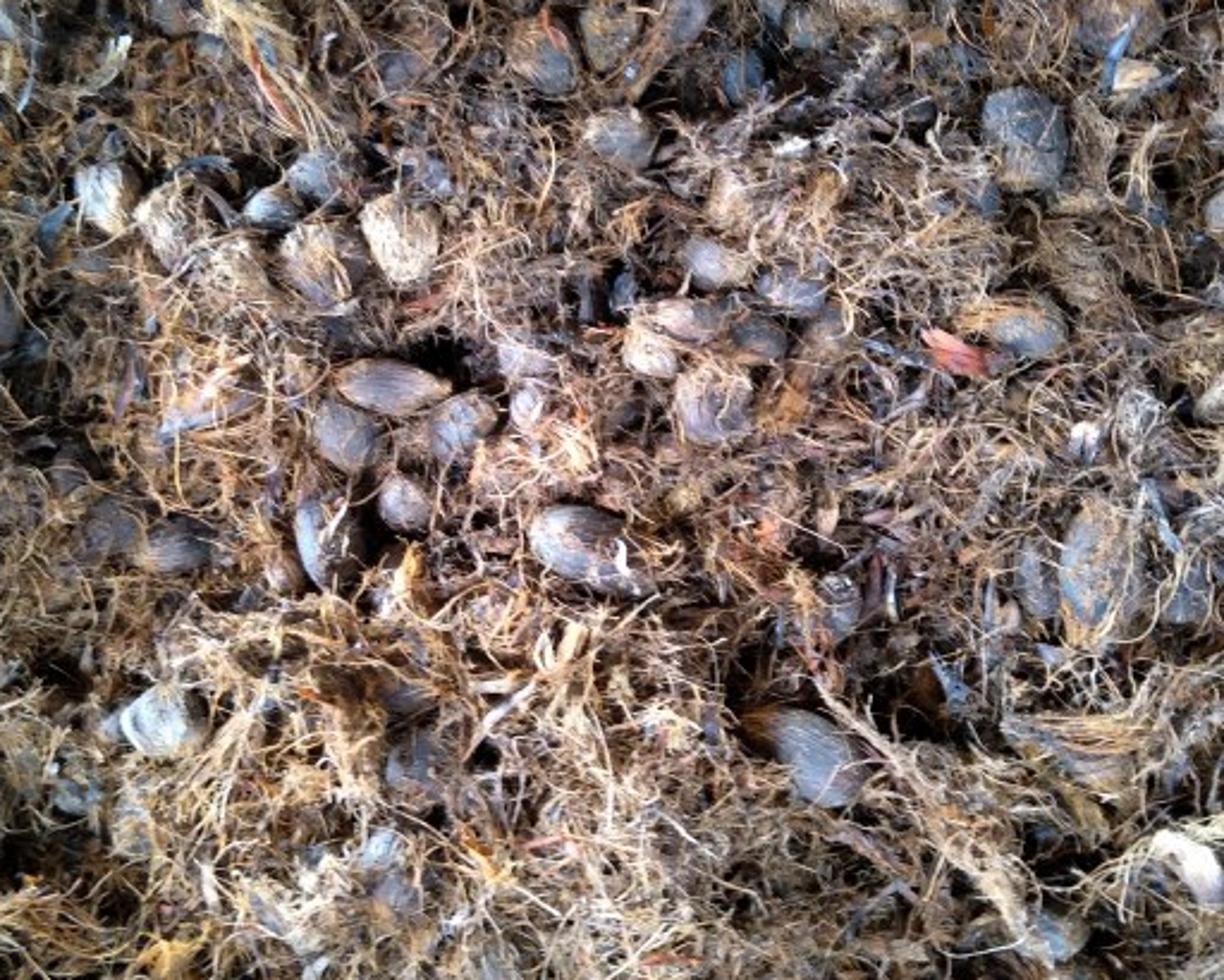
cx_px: 543
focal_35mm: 32
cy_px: 470
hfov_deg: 55.5
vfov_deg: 45.8
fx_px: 1160
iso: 425
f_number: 1.7
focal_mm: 4.1
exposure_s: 1/14
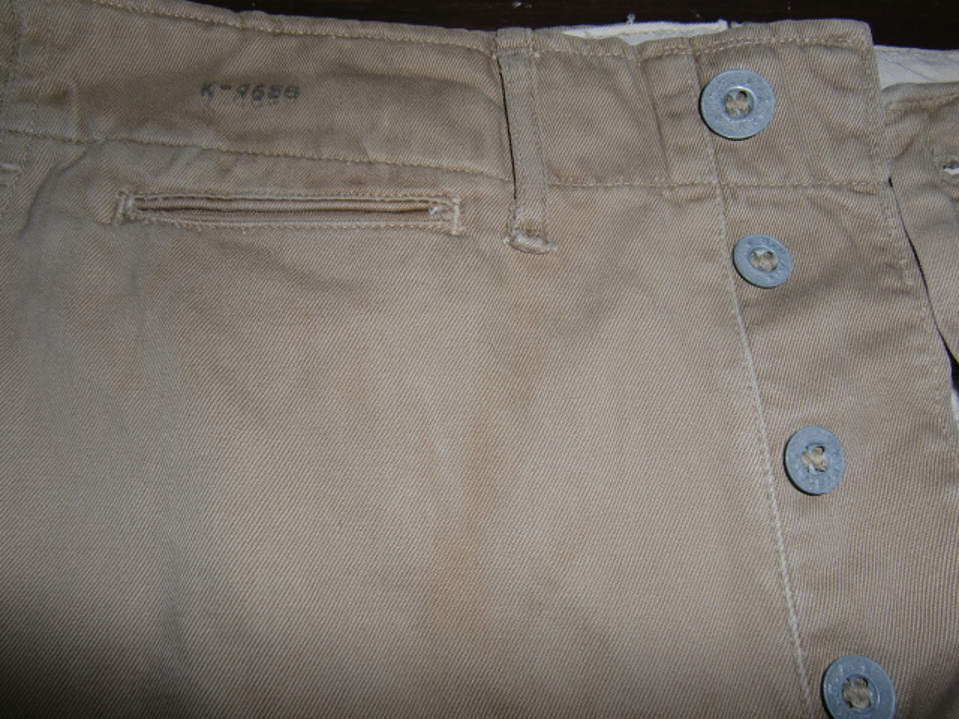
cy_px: 360
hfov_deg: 63.4
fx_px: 776
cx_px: 480
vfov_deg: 49.7
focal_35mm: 28
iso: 64
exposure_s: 1/60
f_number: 7
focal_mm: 4.9
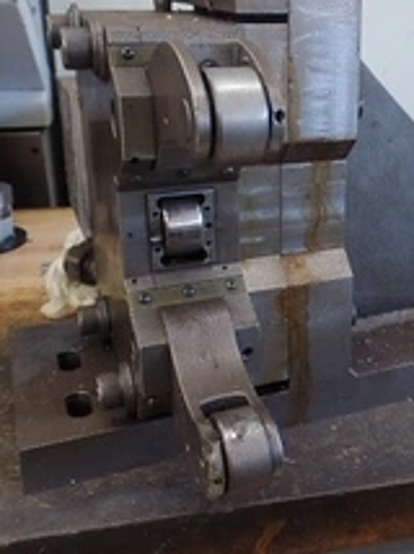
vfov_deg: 43.8
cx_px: 336
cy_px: 233
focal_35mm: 43
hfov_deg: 32.5
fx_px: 687
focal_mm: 4.1
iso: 400
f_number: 2.8
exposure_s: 1/30
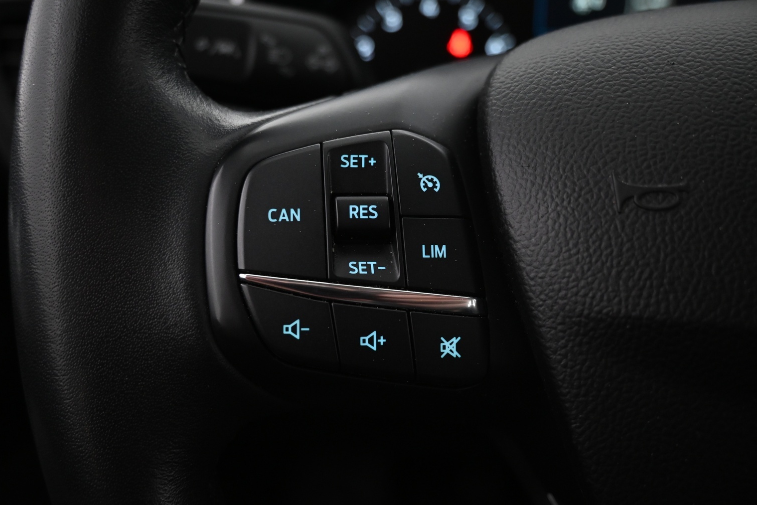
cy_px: 255
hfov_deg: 58.7
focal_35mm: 32
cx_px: 358
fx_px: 673
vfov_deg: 41.1
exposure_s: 1/30
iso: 1600
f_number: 3.8
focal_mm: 20
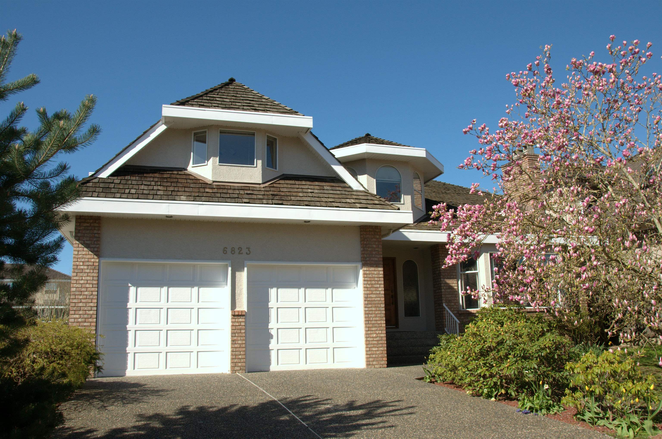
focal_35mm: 30
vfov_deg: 43.5
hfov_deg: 62.0
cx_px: 331
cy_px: 220
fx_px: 551
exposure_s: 1/400
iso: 200
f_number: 10
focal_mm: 20
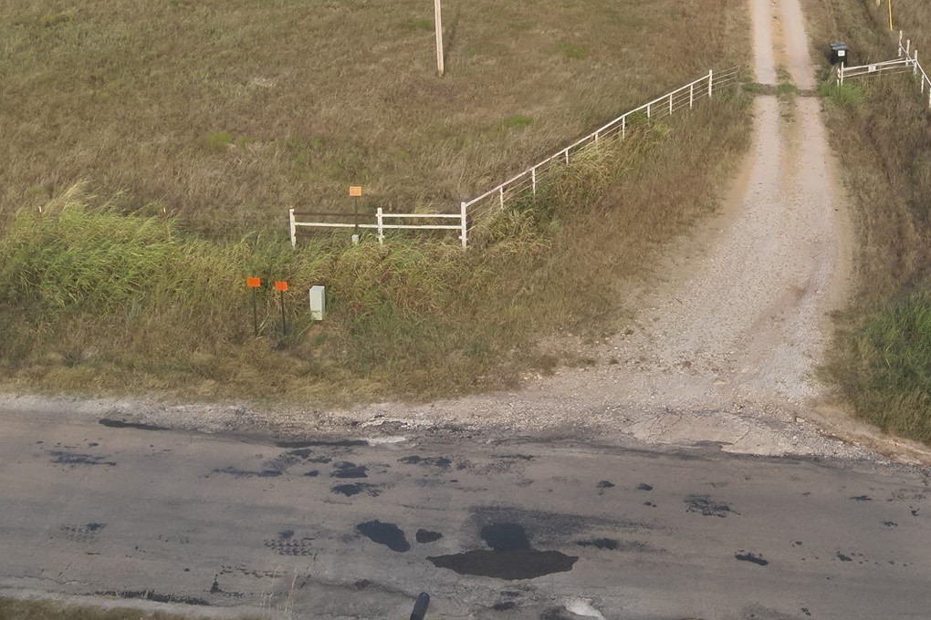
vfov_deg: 27.6
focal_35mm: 47
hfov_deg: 41.2
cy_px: 67
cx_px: 650
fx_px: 1215
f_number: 2.8
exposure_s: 1/350
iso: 100
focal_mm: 4.4
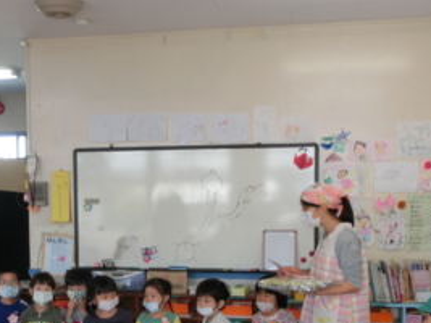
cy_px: 241
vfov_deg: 25.3
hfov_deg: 33.6
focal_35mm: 57
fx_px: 709
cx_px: 158
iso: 125
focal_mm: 6.67
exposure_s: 1/125
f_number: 3.9
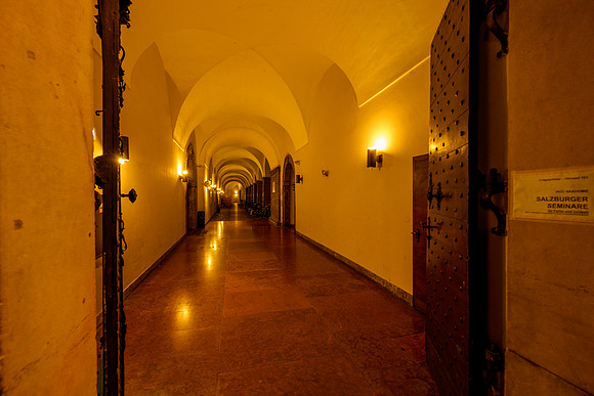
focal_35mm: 15
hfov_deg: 98.6
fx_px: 255
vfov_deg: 75.6
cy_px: 198
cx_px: 297
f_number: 5.6
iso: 640
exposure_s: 1/6
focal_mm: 14
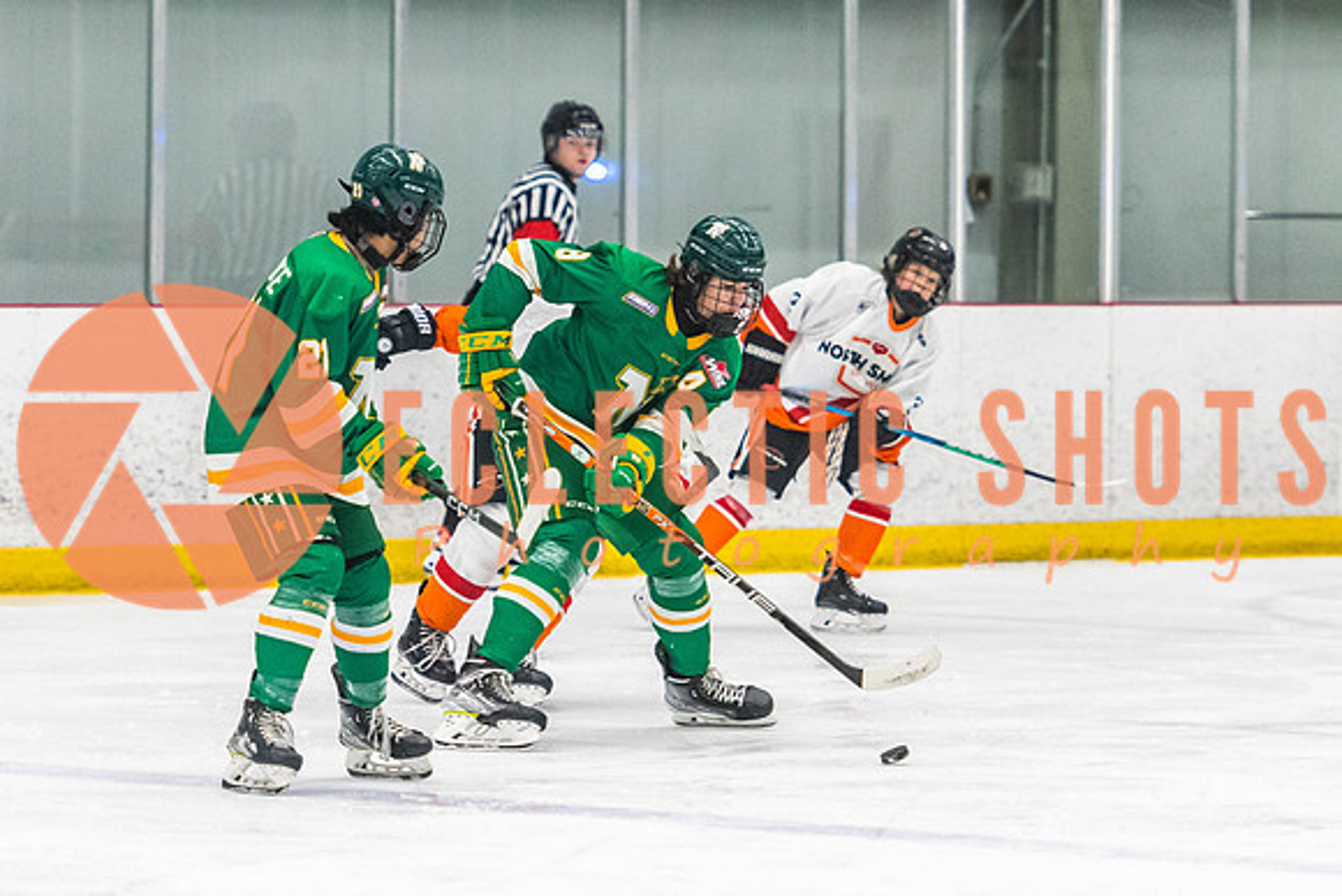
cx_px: 687
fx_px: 10100
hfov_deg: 7.6
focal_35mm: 271
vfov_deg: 5.1
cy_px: 454
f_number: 2.8
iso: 2000
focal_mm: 155
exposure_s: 1/640
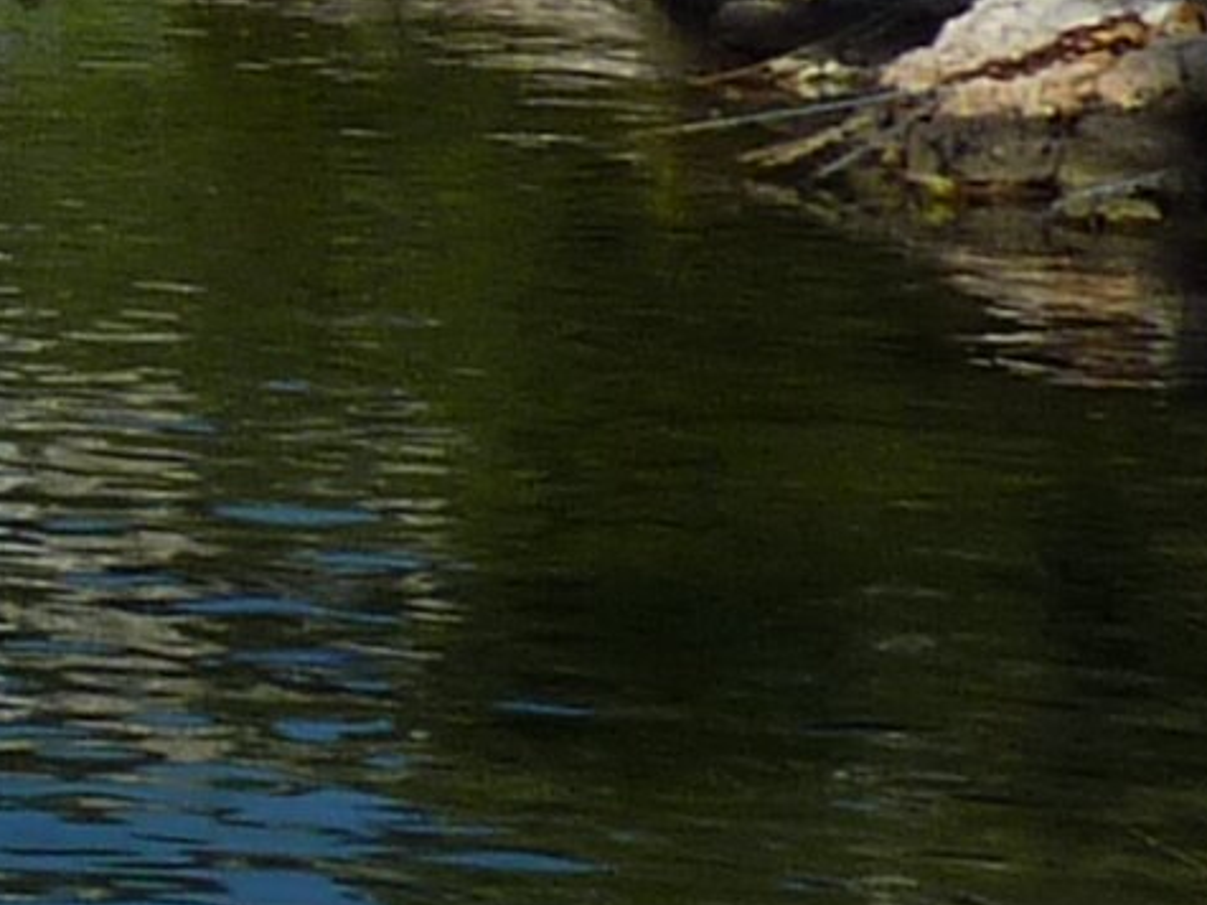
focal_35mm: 192
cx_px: -2821
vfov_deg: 7.5
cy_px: -648
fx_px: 6693
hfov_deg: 8.2
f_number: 5.6
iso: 80
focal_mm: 4.1
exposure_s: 1/640
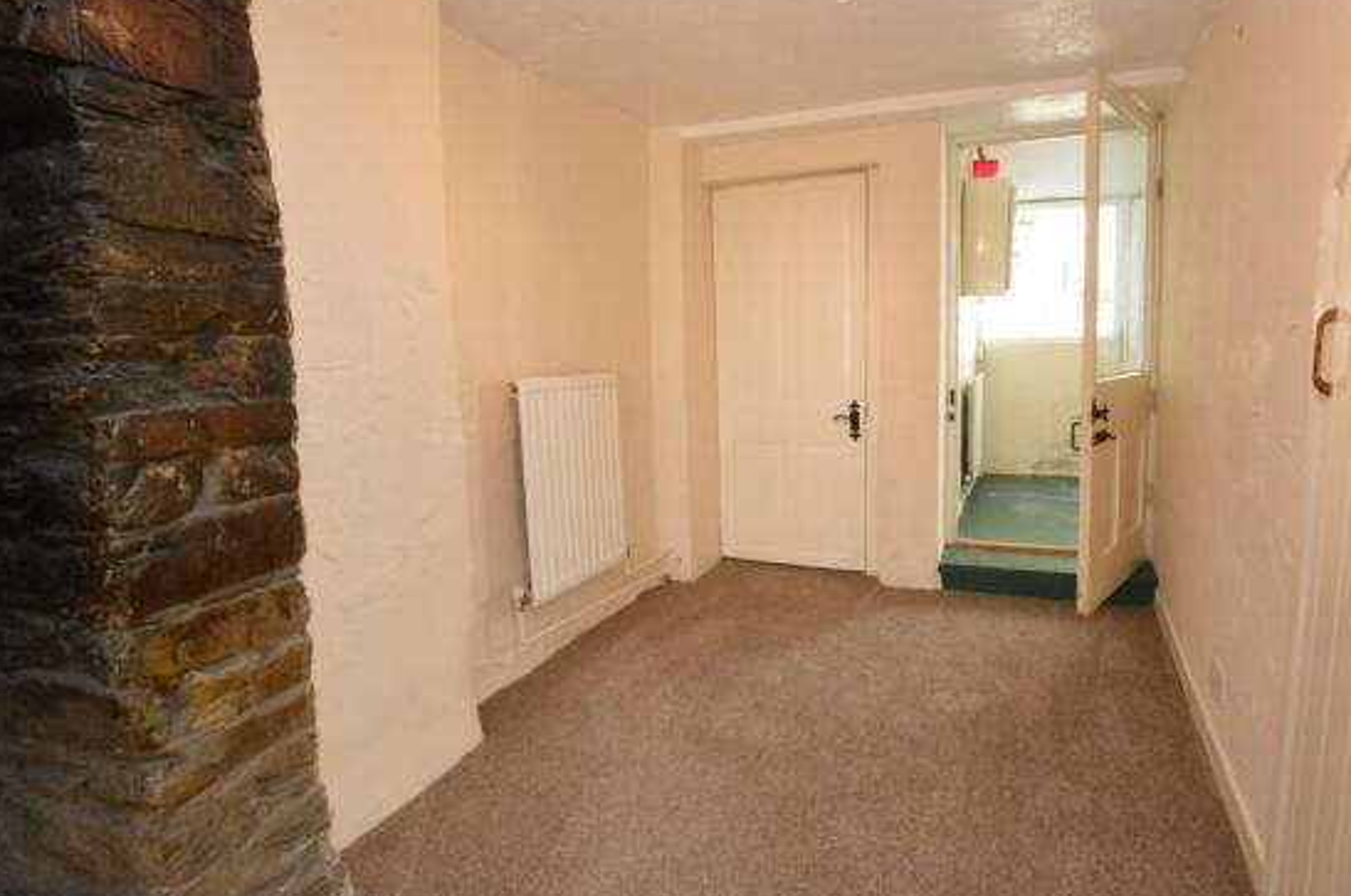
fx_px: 674
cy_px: 425
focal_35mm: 18
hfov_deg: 89.7
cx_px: 758
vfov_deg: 67.2
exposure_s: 1/60
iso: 2800
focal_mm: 10
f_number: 8
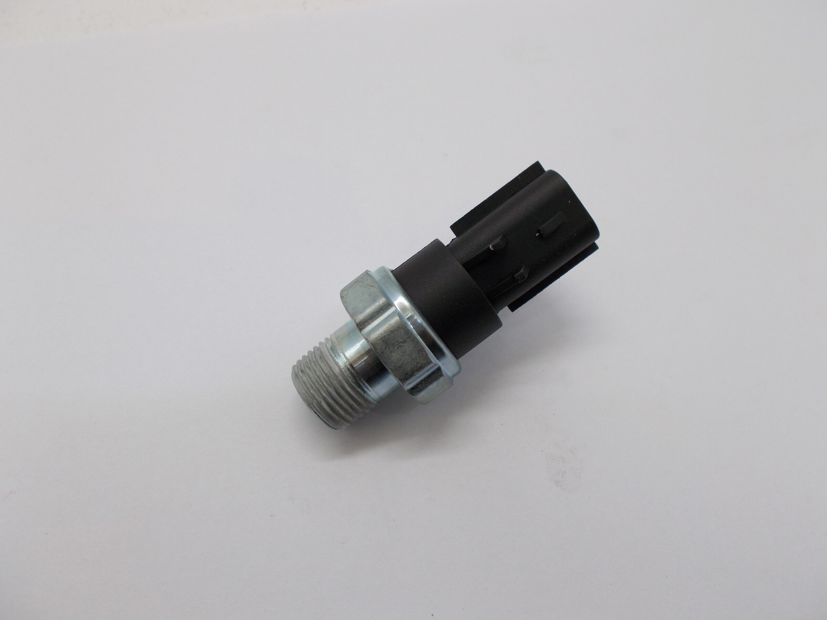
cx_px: 414
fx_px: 621
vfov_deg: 53.1
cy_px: 310
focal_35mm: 26
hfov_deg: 67.3
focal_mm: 4.6
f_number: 3.2
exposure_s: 1/25
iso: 80
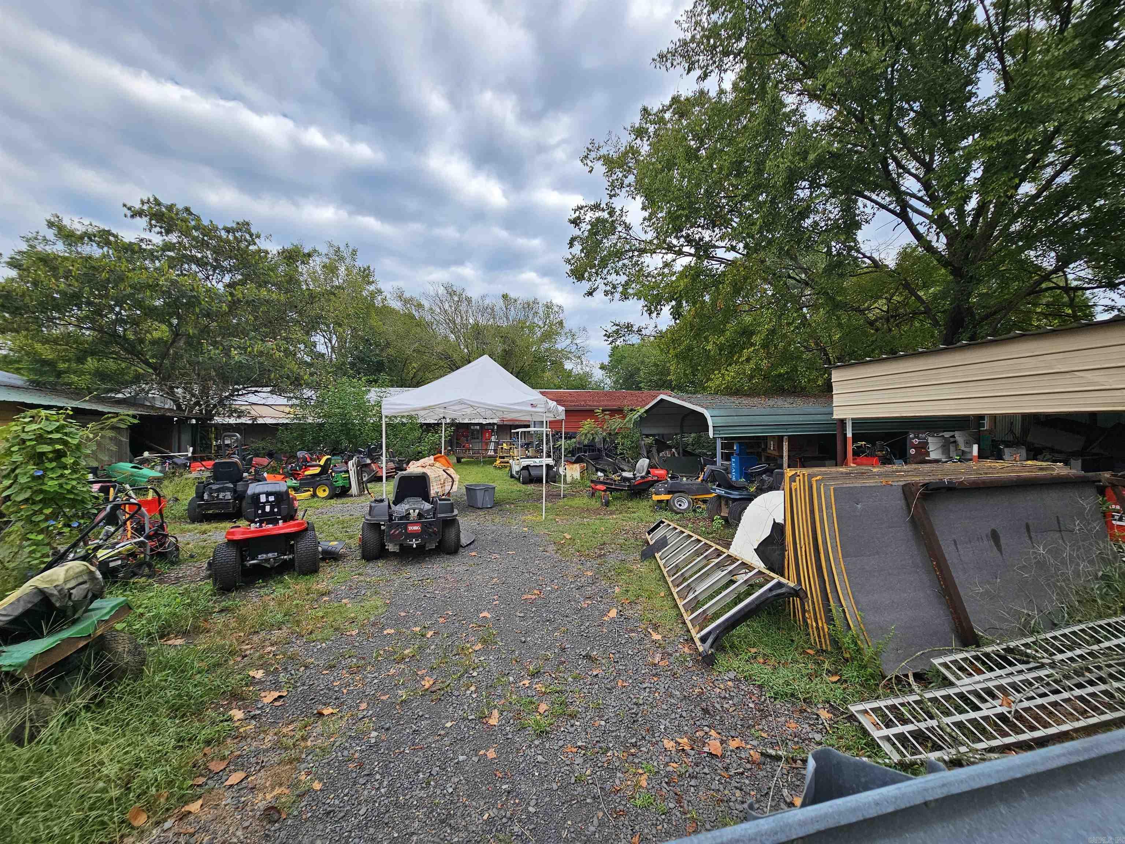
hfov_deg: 106.2
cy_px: 422
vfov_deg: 89.9
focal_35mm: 13
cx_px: 562
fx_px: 422
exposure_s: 1/738
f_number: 2.2
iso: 50
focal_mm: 2.2
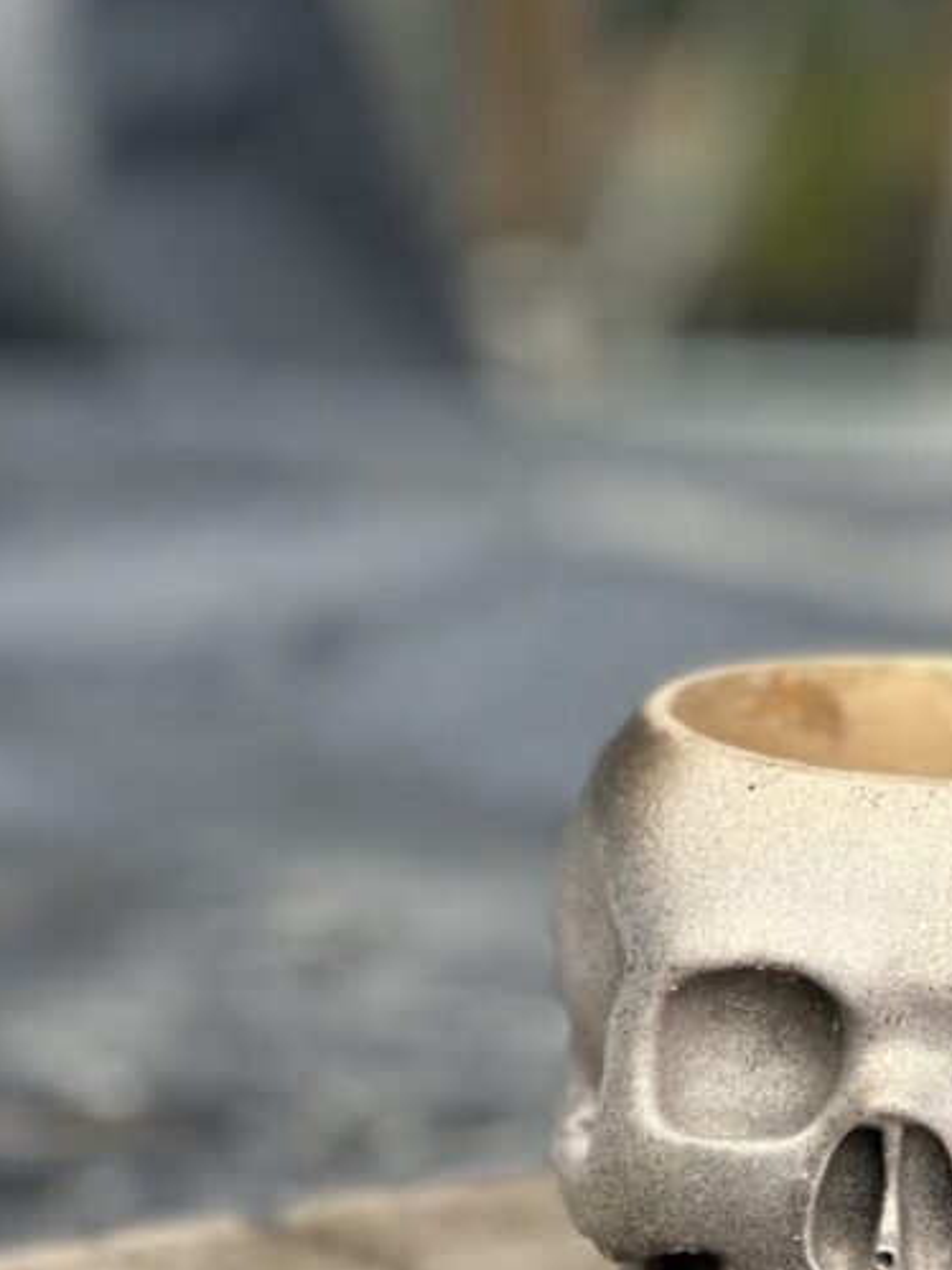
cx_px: 929
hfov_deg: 9.3
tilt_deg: -13.2
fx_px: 5796
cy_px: 990
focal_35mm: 158
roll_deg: -1.1
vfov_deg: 12.5
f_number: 2.8
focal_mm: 9
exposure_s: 1/121
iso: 20
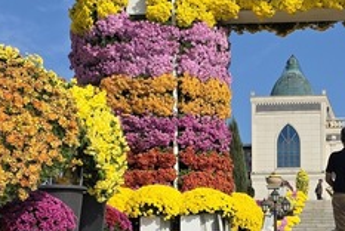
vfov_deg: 11.1
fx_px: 1180
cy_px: 240
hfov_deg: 16.4
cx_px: 311
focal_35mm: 123
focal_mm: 6.3
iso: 64
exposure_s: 1/7944
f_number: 1.7
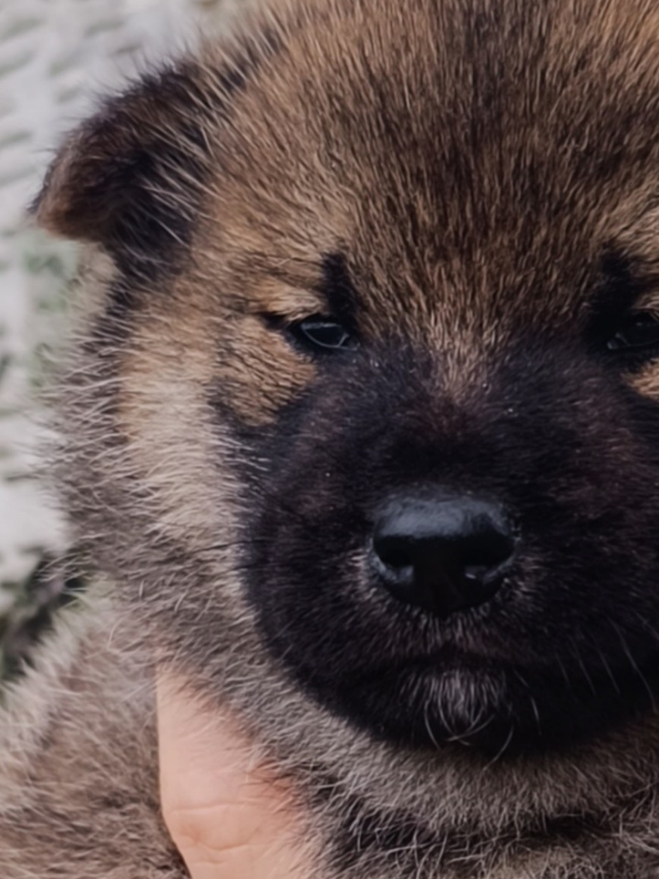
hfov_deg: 17.1
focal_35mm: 85
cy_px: 785
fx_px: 2158
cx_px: 592
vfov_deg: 22.5
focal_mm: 6.14
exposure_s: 1/101
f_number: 1.65
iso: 66
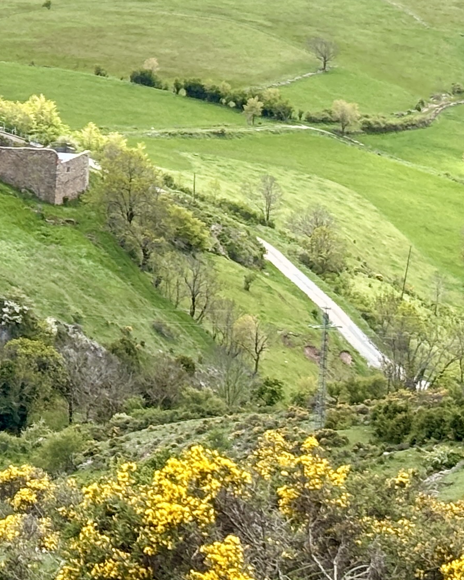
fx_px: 3158
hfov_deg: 8.1
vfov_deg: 10.4
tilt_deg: -11.5
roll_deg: -1.1
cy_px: -73
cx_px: -422
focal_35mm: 184
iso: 32
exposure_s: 1/1027
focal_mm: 5.96
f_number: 1.6
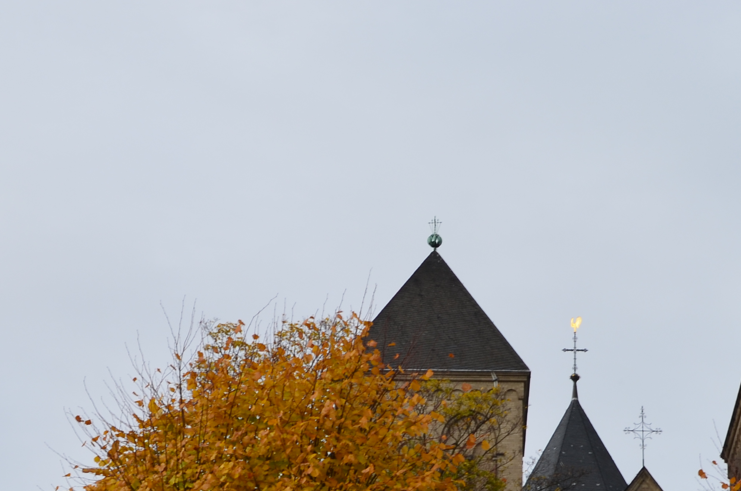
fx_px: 2444
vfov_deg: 11.2
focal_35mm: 119
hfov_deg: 17.2
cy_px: 596
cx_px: 461
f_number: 11
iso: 140
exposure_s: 1/125
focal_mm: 32
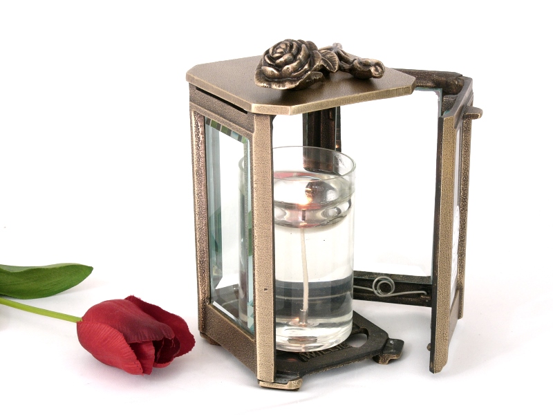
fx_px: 1310
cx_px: 276
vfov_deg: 18.0
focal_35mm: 82
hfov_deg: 23.8
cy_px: 208
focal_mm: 20.5
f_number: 8
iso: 100
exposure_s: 1/3.2
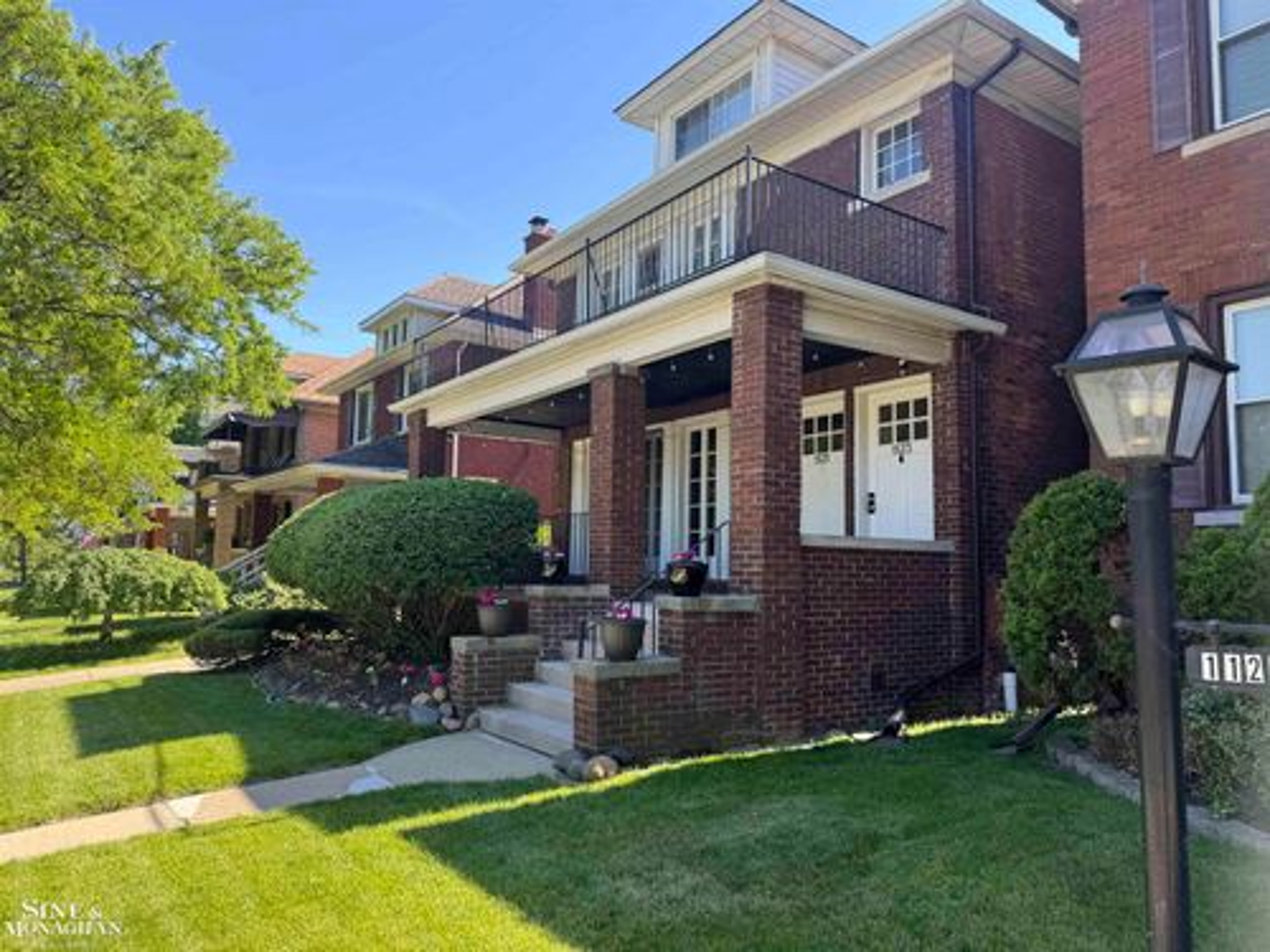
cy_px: 476
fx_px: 881
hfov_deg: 71.6
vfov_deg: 56.8
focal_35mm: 24
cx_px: 635
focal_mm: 6.76
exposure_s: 1/812
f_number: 1.78
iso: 80
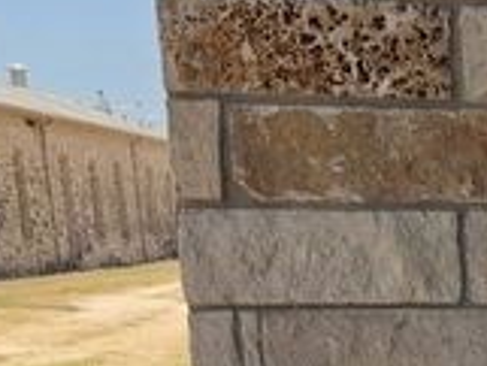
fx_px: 1605
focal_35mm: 114
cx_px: 1022
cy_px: 584
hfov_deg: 14.0
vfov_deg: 12.3
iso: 80
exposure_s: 1/3282
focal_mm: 5.4
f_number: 1.8
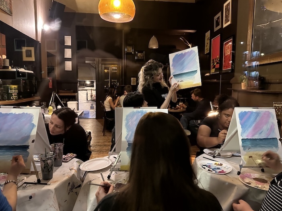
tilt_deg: -7.3
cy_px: 103
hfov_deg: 69.4
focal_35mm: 25
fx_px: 204
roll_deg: +0.2
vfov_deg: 54.9
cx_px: 137
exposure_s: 1/25
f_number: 1.78
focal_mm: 6.86
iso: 800
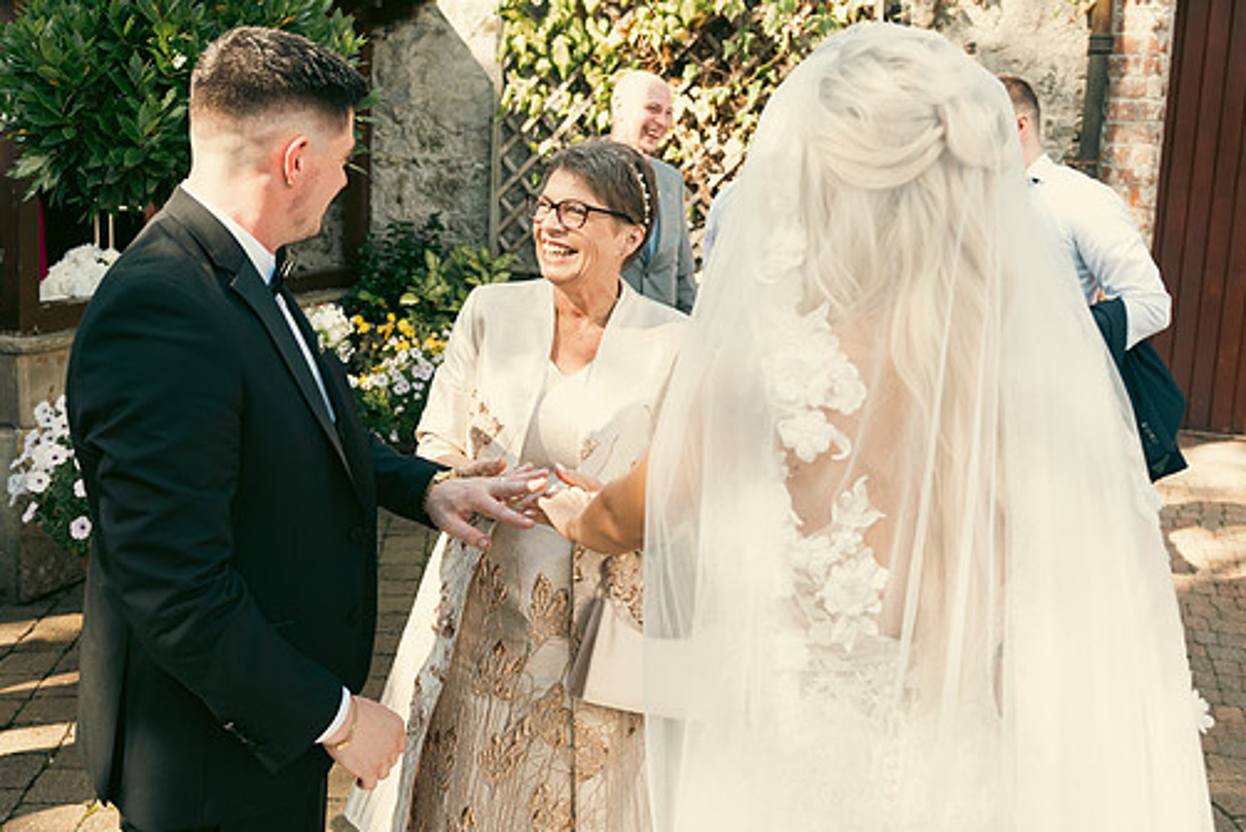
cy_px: 369
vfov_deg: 35.9
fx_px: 1281
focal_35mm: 37
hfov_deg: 51.8
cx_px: 568
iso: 160
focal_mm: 32
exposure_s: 1/160
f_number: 5
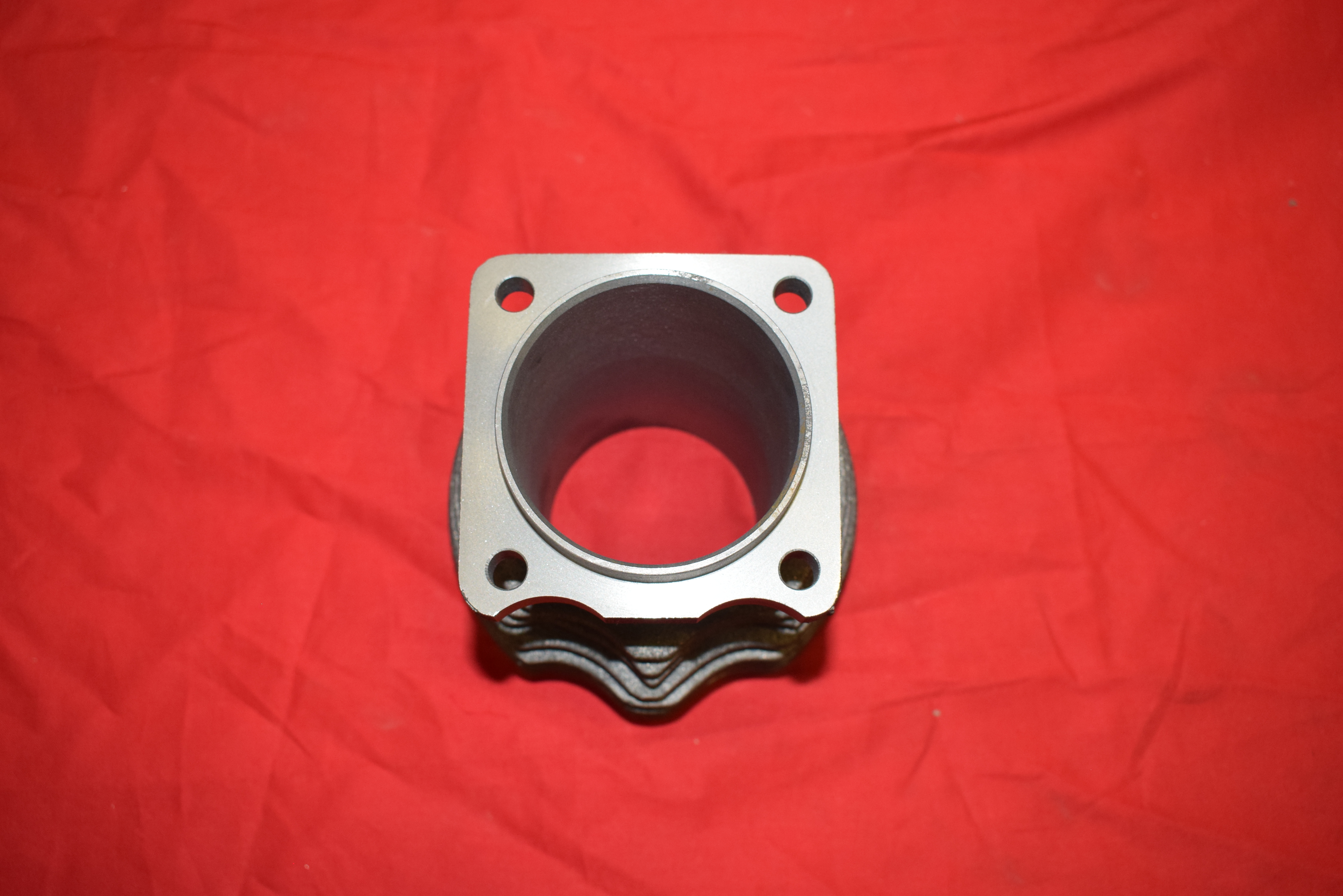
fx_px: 1343
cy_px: 448
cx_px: 672
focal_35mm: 36
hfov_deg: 53.1
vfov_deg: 36.9
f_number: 5.6
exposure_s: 1/125
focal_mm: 24
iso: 800
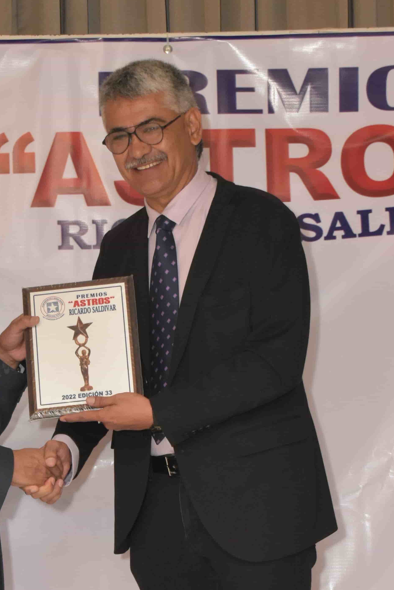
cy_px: 500
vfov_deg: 16.6
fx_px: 2002
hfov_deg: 11.2
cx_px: 147
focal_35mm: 122
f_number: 4.8
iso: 1600
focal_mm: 38
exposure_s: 1/60
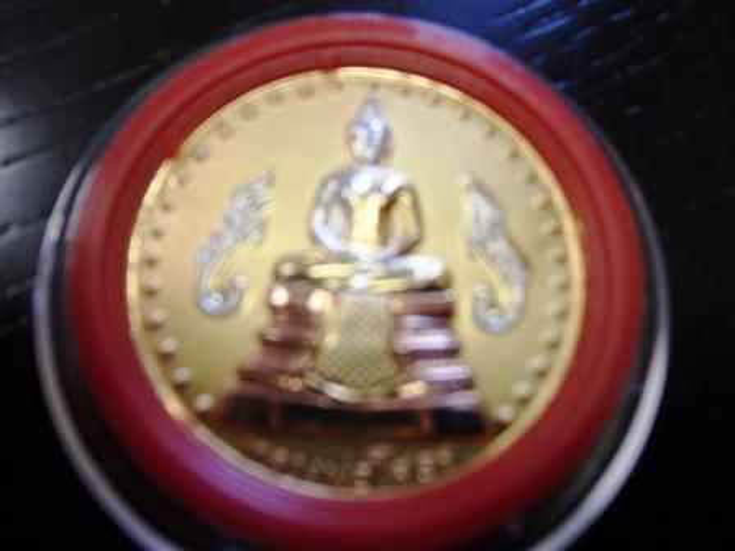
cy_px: 276
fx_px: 595
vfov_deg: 49.7
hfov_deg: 63.4
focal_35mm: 28
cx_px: 368
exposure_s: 1/30
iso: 100
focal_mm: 5
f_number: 3.5
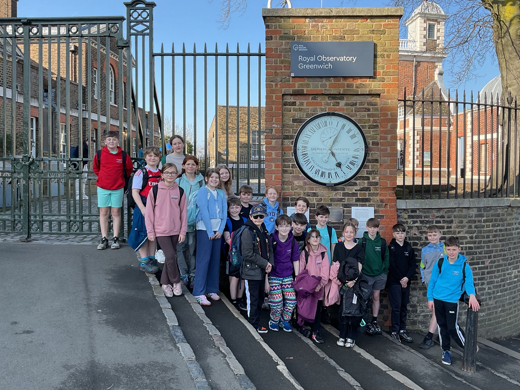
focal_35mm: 33
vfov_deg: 42.9
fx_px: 496
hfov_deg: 55.2
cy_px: 180
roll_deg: -0.1
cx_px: 295
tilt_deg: -0.6
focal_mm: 3
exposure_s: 1/593
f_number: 1.8
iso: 16
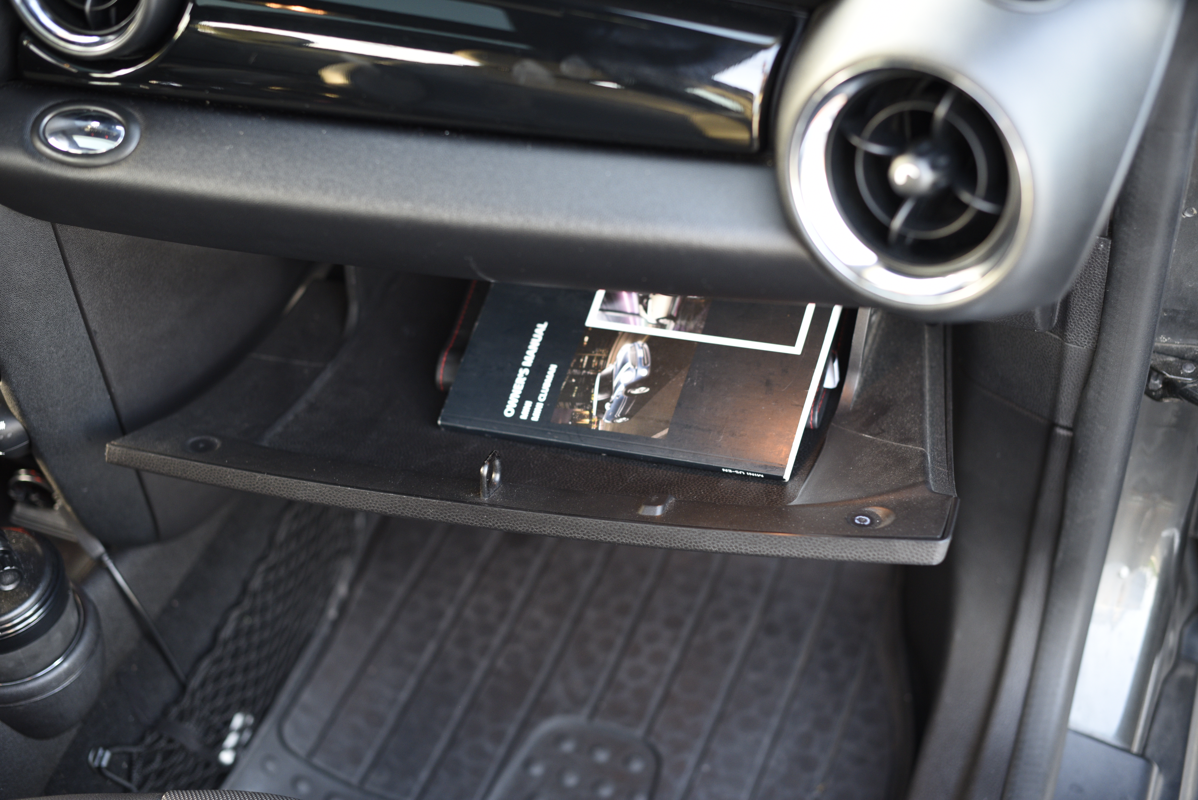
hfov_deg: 39.6
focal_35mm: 50
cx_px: 599
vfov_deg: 27.0
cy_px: 400
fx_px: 1664
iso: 1000
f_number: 2.8
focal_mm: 50
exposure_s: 1/80
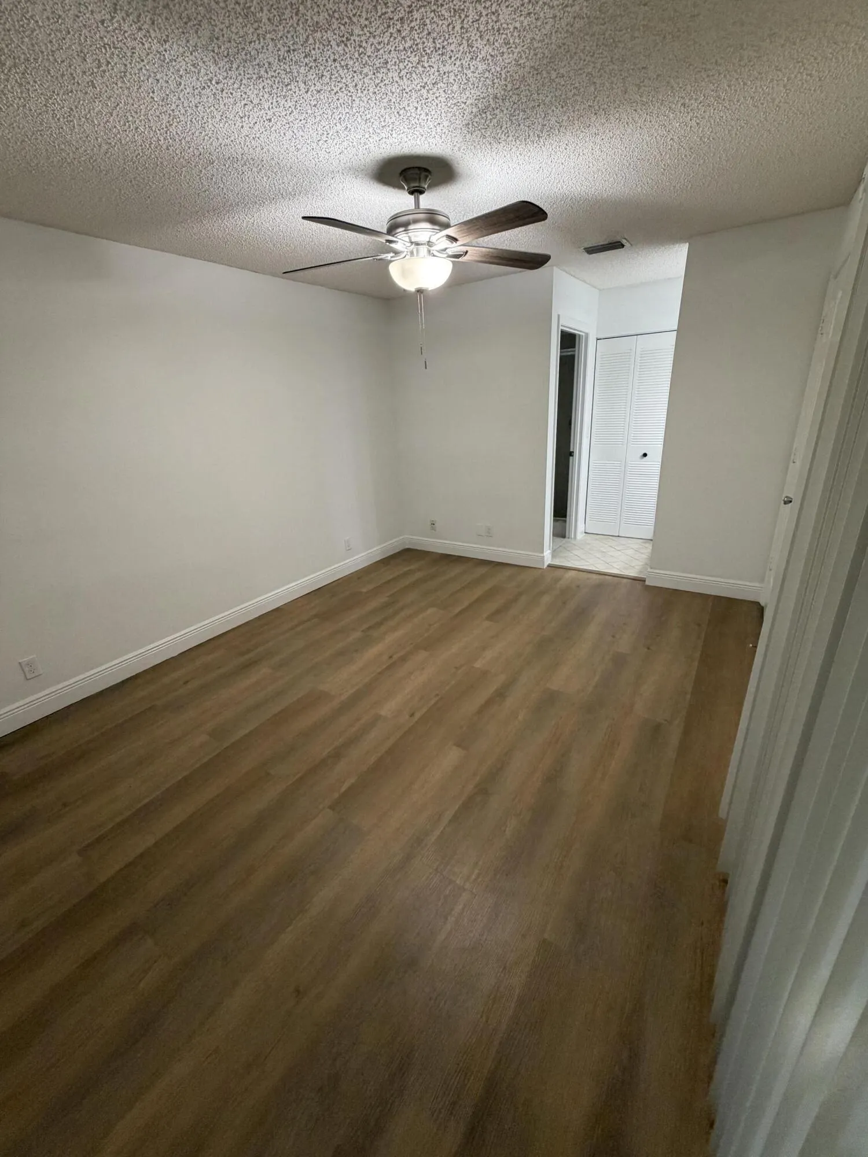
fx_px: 468
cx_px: 434
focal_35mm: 14
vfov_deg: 102.1
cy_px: 578
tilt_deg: -21.2
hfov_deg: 85.7
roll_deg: +3.0
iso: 250
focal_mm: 2.22
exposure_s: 1/60
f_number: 2.2
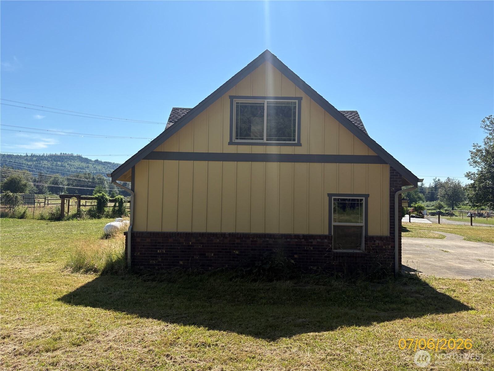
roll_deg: -1.6
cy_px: 186
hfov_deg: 67.3
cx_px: 247
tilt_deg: +3.7
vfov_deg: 53.1
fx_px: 371
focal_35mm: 26
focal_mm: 5.96
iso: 50
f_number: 1.6
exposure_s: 1/3279
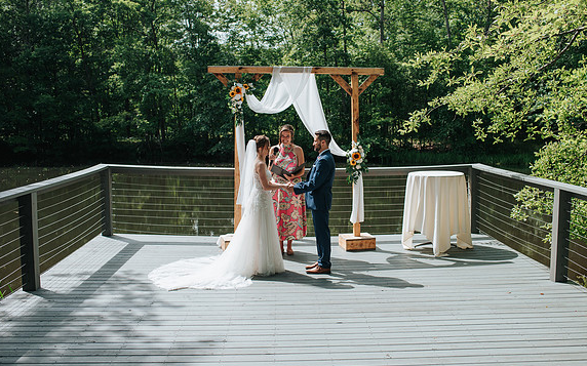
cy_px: 188
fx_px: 608
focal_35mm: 38
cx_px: 307
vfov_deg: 33.5
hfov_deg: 51.5
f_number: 3.5
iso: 100
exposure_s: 1/1250
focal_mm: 35
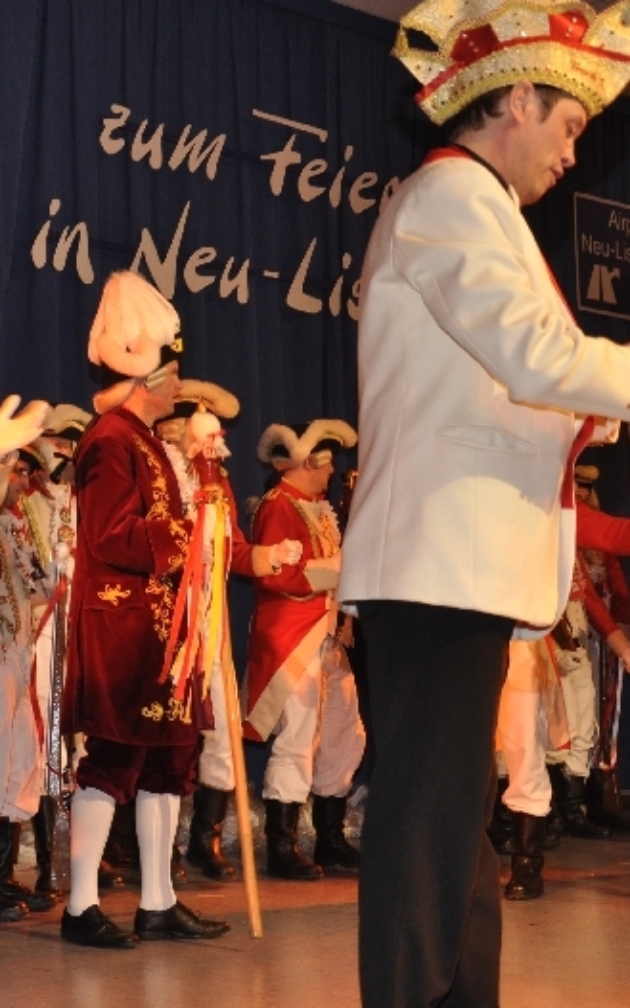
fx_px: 1785
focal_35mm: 65
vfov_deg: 31.5
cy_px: 503
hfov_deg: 19.4
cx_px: -25
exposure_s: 1/60
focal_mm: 28
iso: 400
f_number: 5
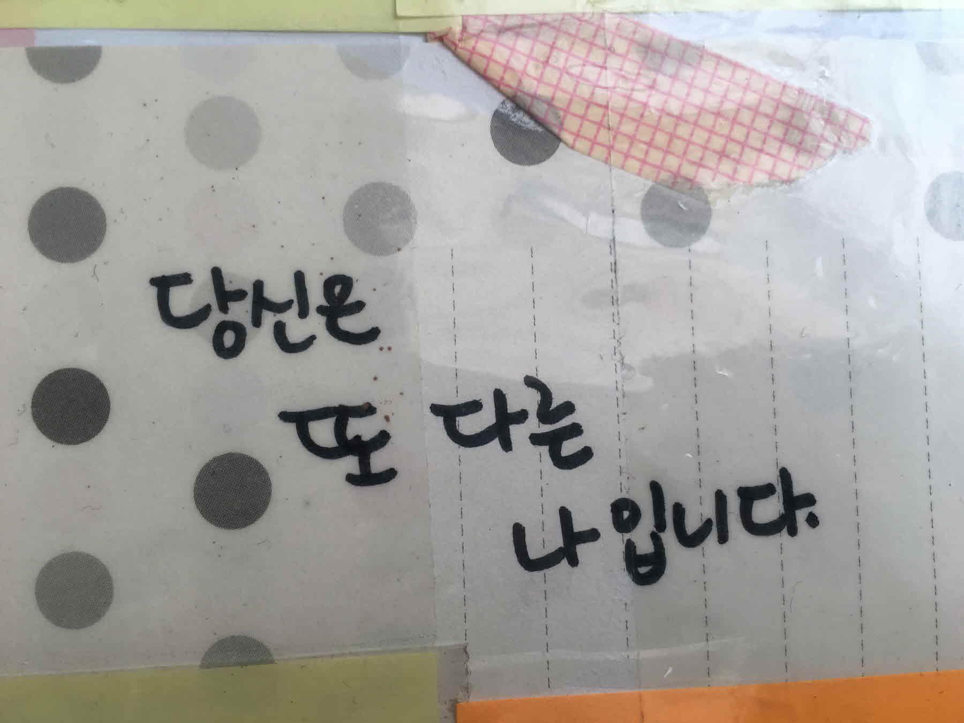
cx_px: 482
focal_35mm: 29
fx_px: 808
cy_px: 362
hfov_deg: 61.7
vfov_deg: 48.2
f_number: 2.2
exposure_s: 1/120
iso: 32
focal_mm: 4.15
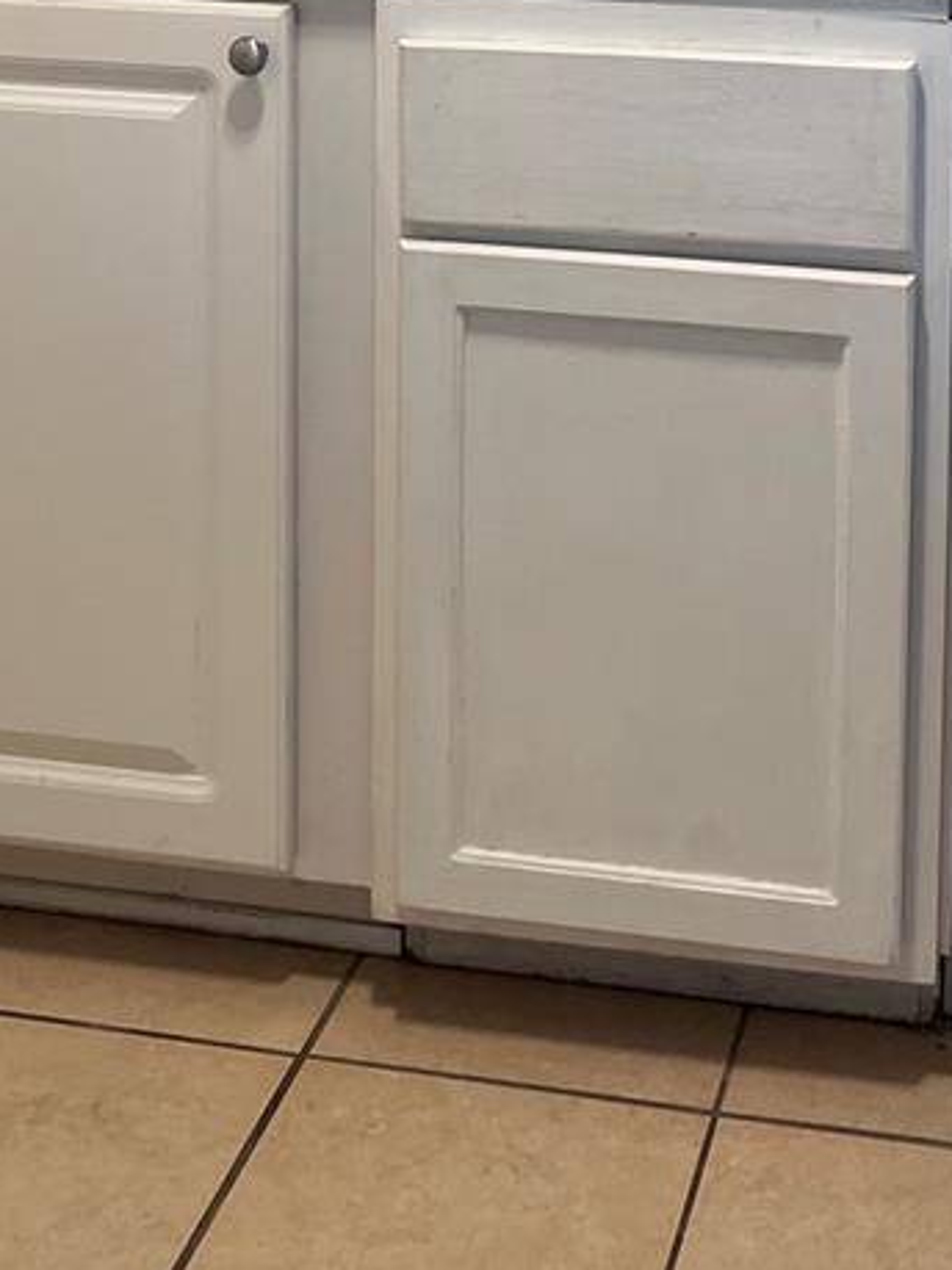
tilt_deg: -7.2
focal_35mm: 68
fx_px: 2495
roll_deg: -0.1
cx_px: 706
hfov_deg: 21.4
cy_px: -277
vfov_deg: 25.5
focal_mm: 5.1
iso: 125
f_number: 1.6
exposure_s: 1/120
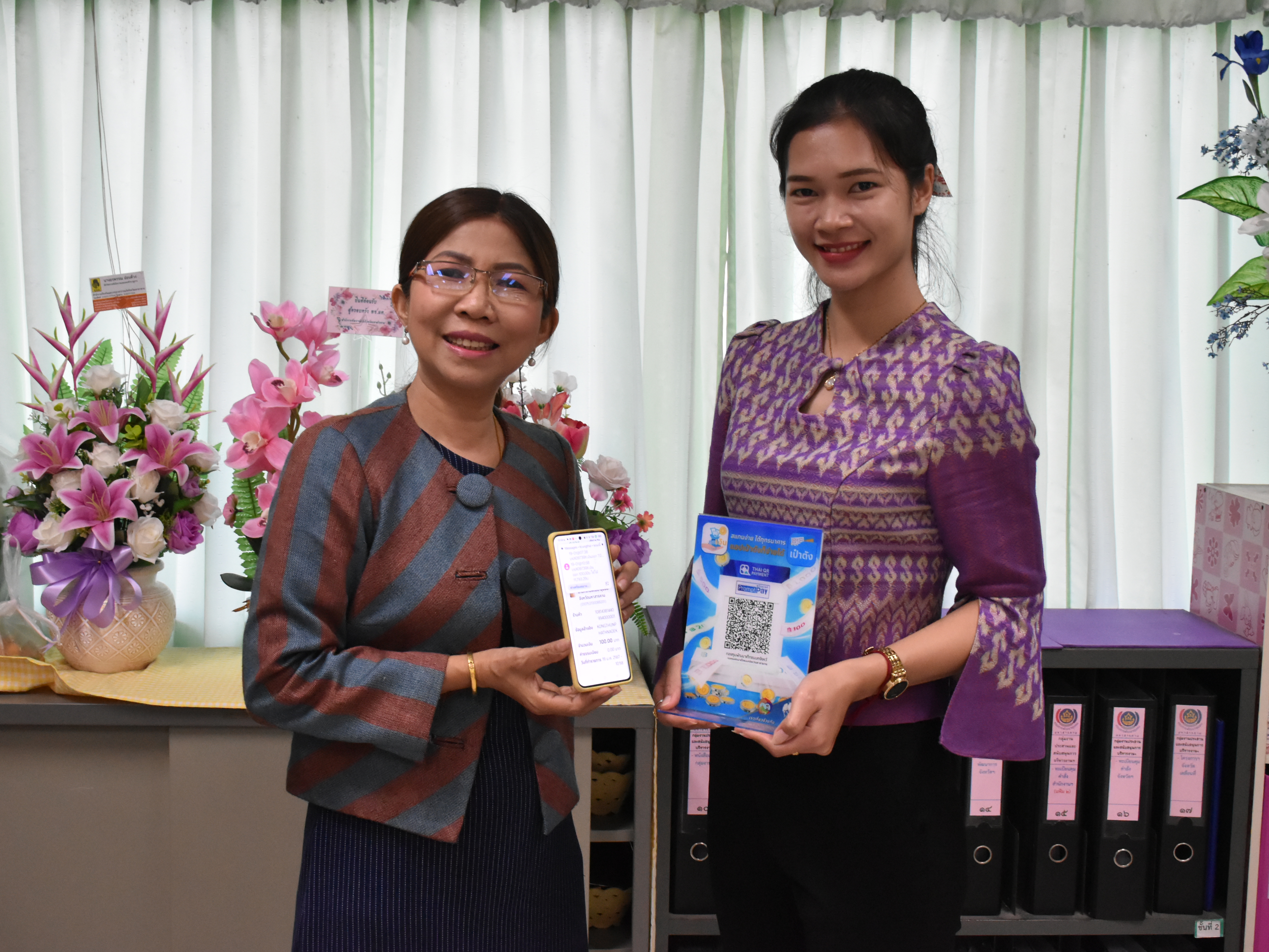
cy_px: 478
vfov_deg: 29.7
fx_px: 1796
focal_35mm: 49
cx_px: 609
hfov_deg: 38.9
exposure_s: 1/125
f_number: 5.6
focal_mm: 30
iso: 3200
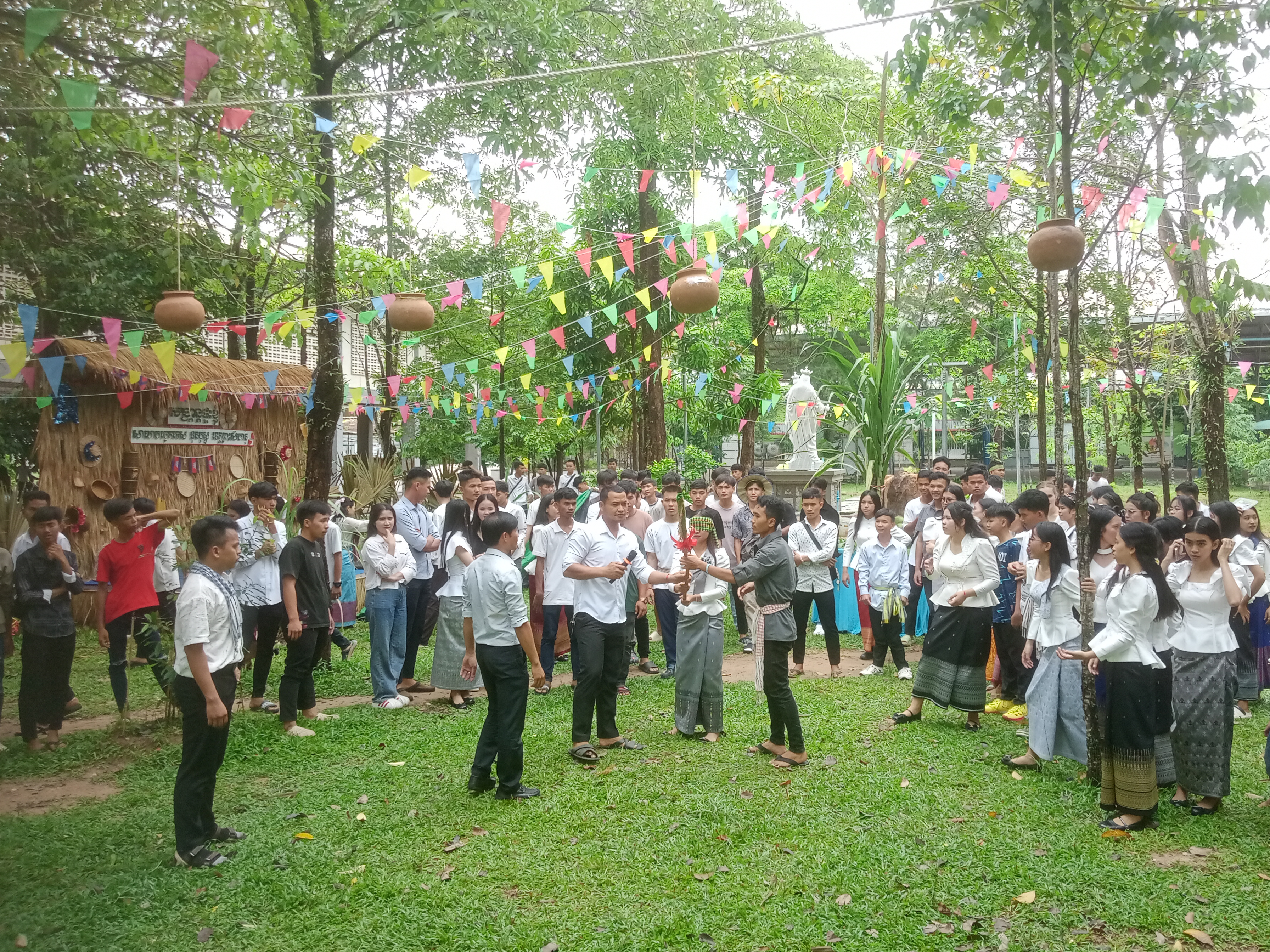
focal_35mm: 32
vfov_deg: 44.1
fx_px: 1174
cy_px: 429
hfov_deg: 56.7
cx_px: 697
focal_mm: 4.05
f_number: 1.8
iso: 111
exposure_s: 1/222
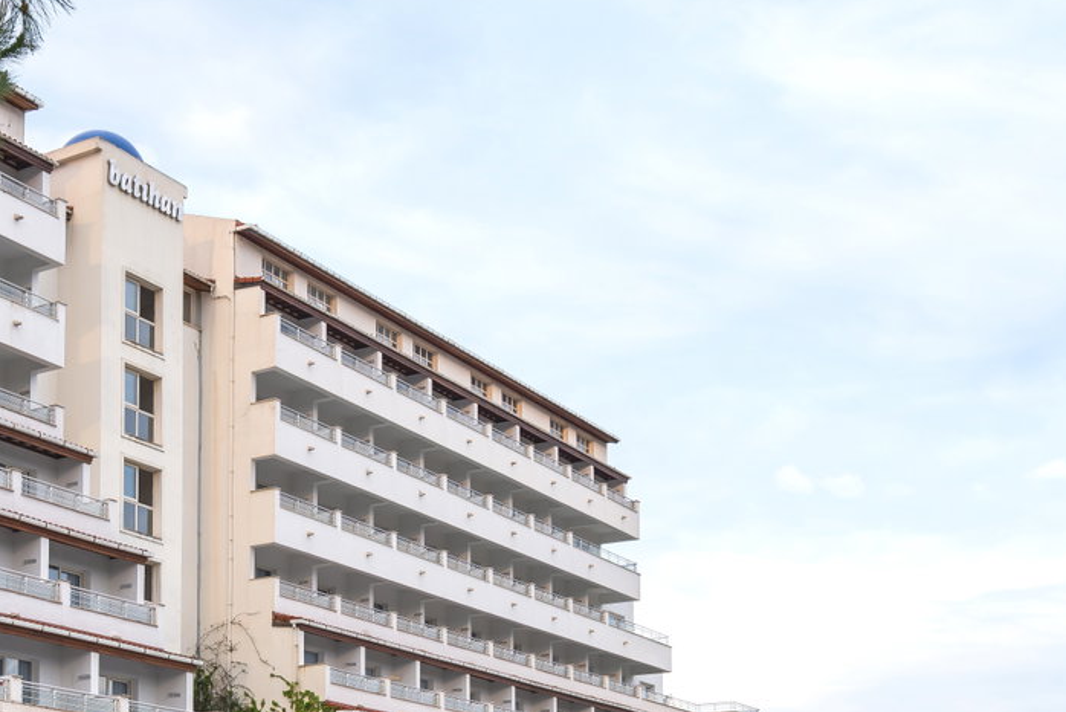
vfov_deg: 24.3
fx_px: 1629
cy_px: 548
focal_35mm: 55
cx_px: 452
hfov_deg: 36.2
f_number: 5.6
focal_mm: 24
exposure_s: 1/45
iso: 100
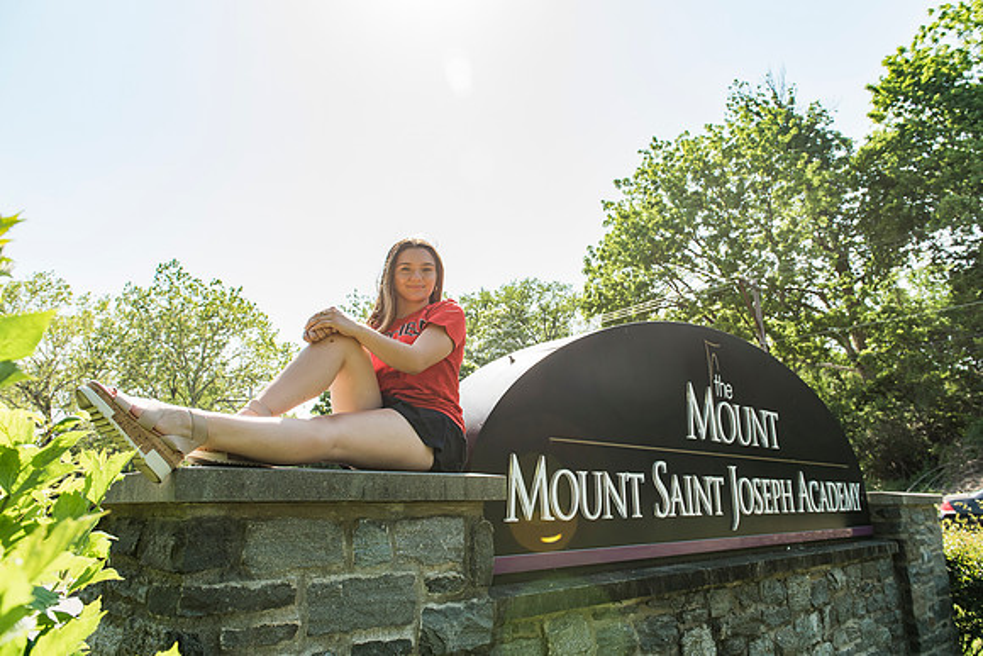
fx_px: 673
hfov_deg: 72.3
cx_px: 505
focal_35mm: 25
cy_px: 319
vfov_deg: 51.9
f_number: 5.6
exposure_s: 1/640
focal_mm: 24
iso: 320
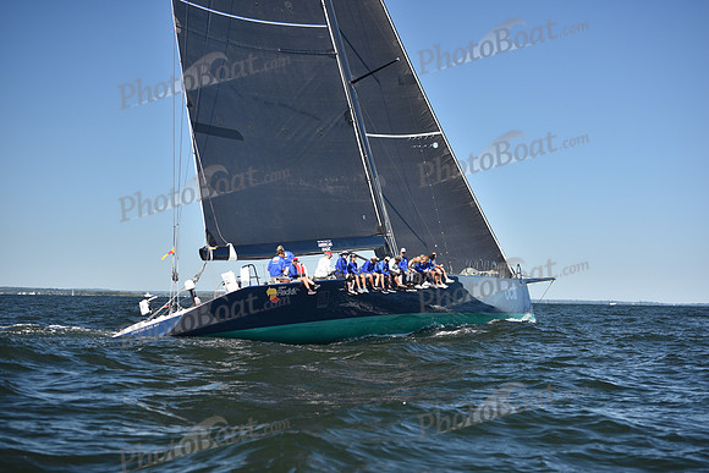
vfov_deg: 19.5
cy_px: 236
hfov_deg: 28.8
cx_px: 354
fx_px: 1379
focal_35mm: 70
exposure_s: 1/1000
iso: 200
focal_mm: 70
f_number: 3.2
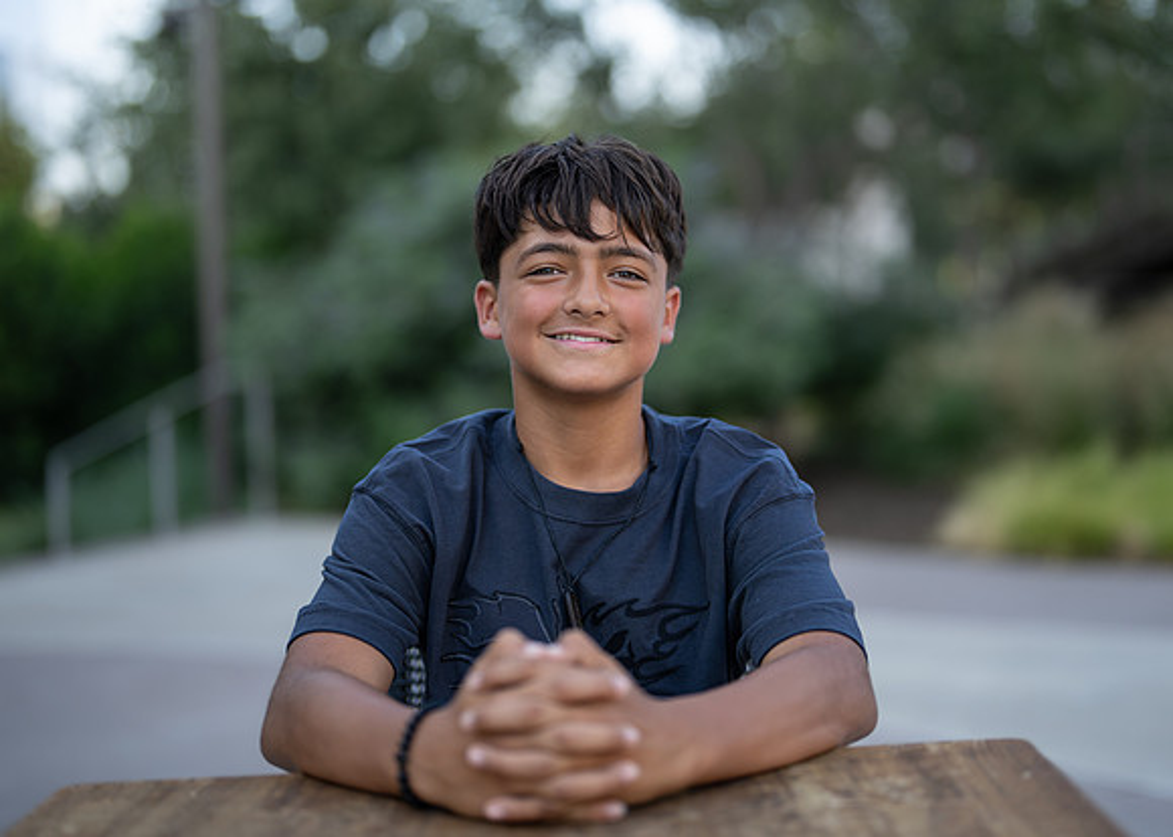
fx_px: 1938
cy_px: 381
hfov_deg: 33.7
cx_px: 633
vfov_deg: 24.4
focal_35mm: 58
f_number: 1.2
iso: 100
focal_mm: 50
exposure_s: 1/1000
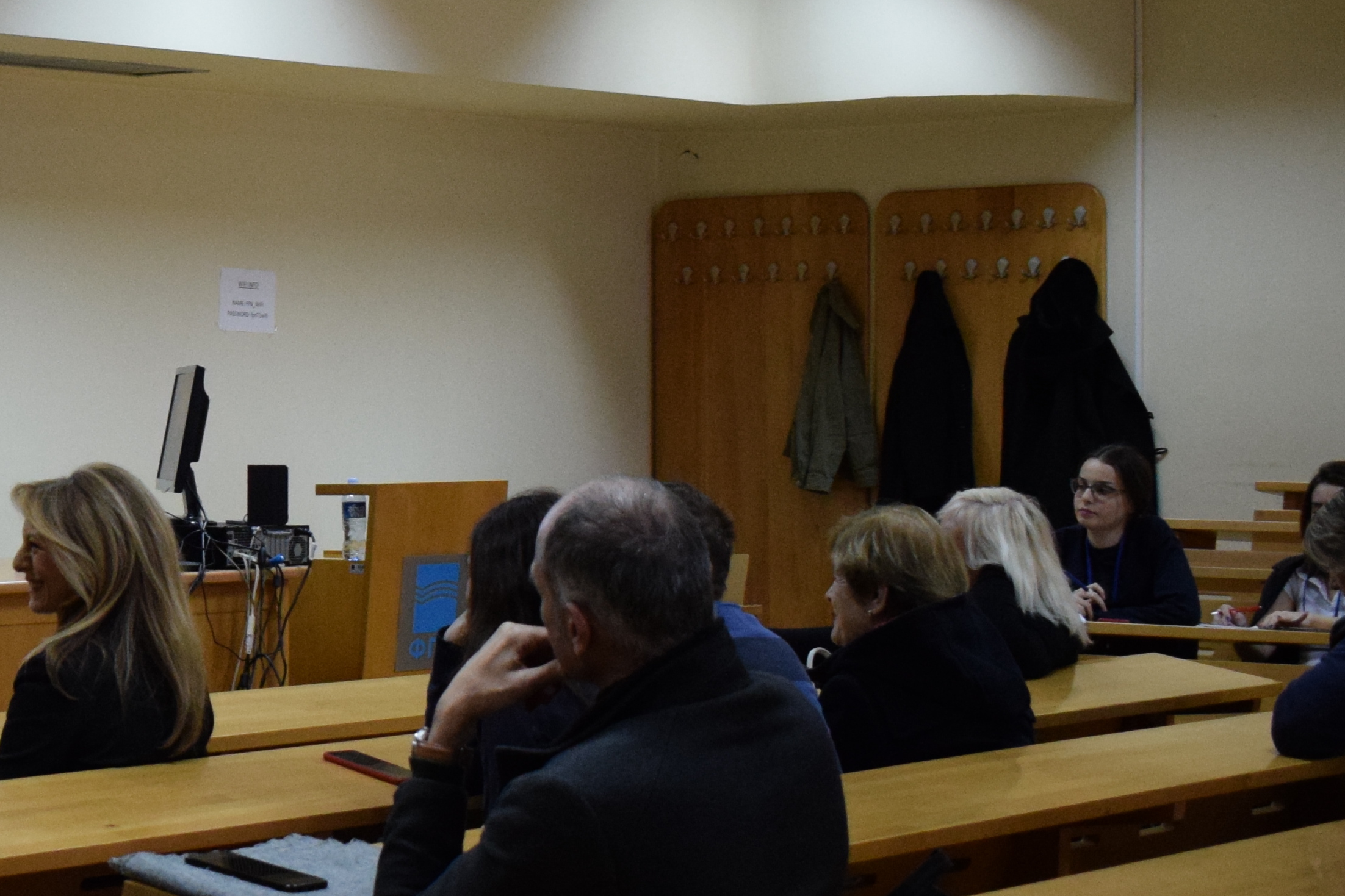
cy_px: 461
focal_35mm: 98
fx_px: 3661
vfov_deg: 14.0
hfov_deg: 19.3
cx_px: -367
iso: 1600
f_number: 4
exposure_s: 1/100
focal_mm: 24
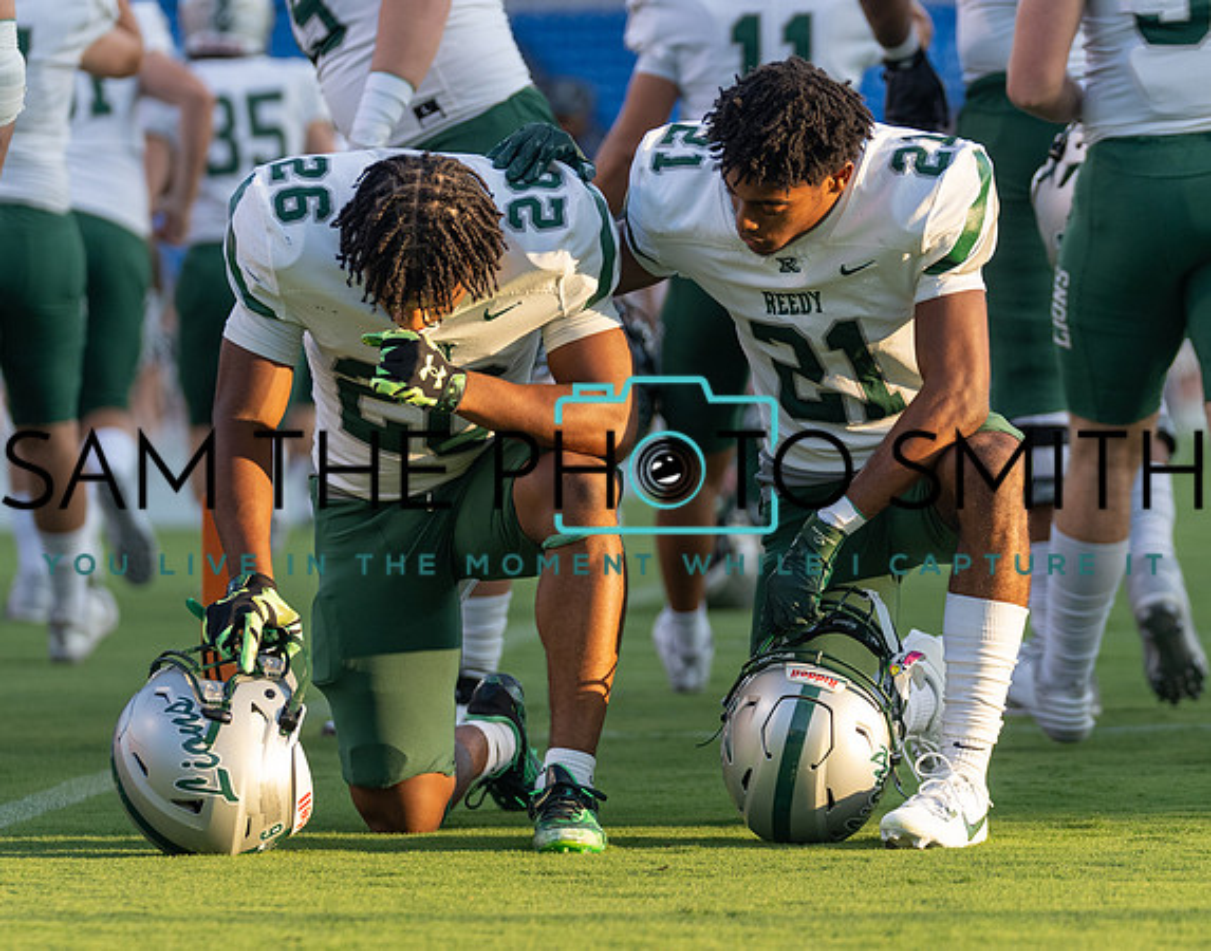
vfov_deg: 5.9
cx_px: 667
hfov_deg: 7.5
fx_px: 9212
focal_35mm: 259
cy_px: 459
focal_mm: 147
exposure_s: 1/1250
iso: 500
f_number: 3.2
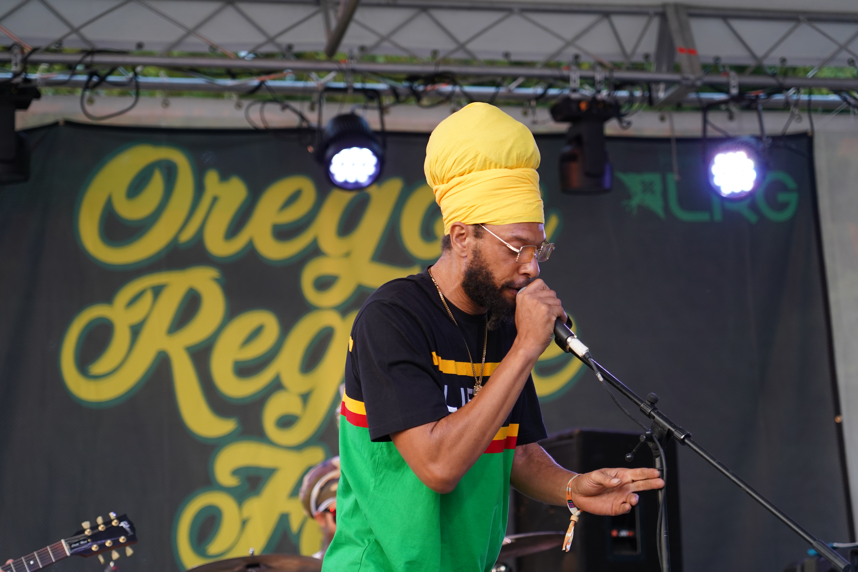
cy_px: 286
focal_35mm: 105
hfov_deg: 19.5
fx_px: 2502
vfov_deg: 13.0
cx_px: 429
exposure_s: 1/160
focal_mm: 105
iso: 1000
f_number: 4
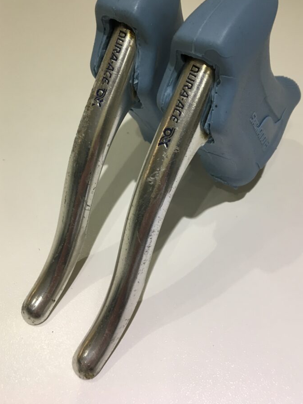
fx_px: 385
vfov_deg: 55.2
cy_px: 176
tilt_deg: -52.3
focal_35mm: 33
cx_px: 155
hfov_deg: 42.9
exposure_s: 1/33
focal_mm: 4.15
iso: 100
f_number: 2.2
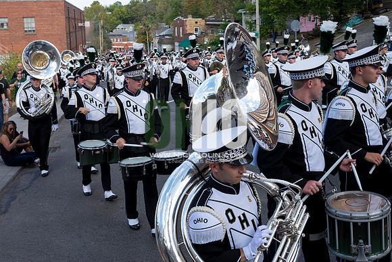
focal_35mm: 41
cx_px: 196
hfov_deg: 47.4
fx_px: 447
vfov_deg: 32.6
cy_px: 131
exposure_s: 1/320
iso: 400
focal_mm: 27
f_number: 7.1
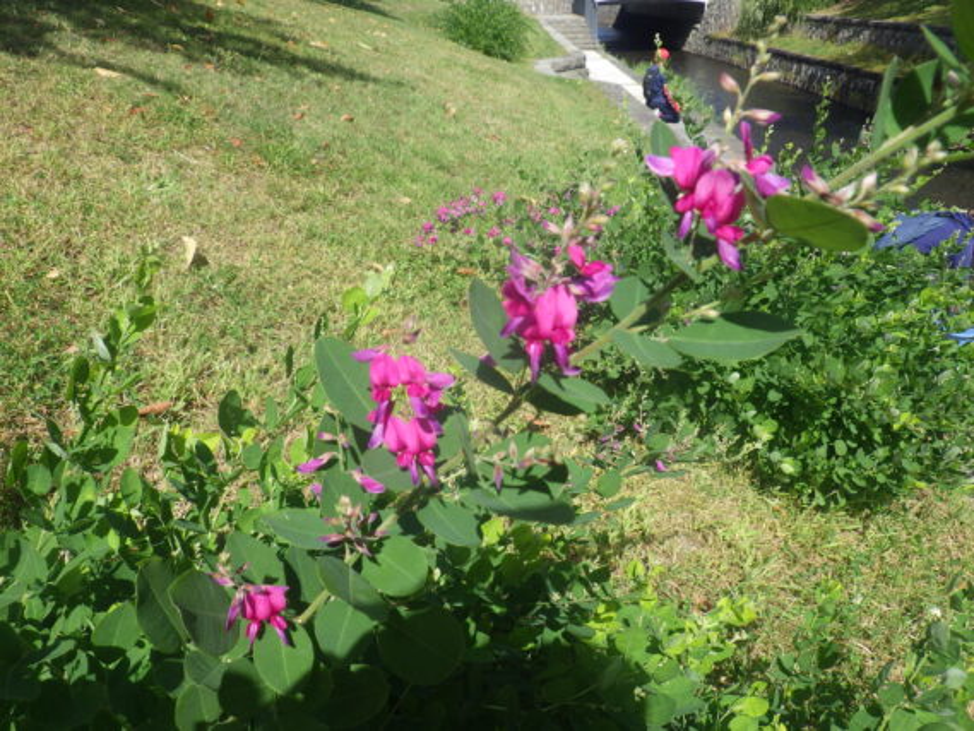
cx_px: 487
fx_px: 788
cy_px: 366
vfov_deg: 49.8
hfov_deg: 63.4
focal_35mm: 28
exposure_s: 1/640
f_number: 4.2
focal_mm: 5
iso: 125
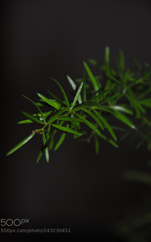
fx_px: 2021
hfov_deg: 4.3
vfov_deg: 6.8
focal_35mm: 307
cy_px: 121
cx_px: 72
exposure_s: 1/60
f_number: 6.3
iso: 200
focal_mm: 200
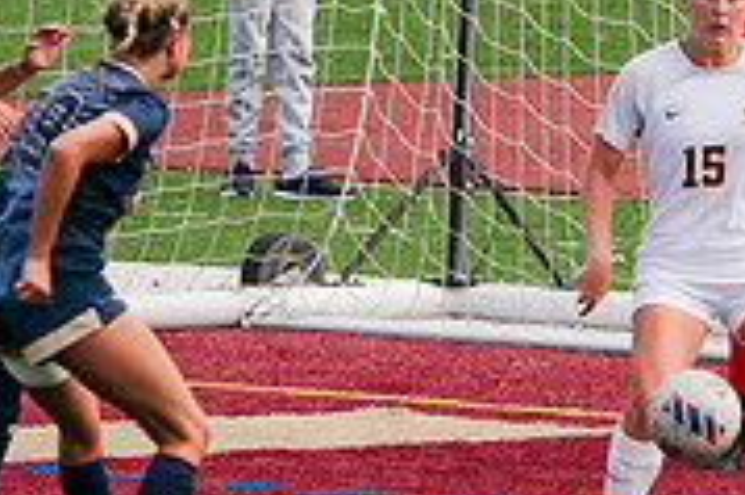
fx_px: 27146
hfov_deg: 1.6
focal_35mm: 1313
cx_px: 1096
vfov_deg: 1.0
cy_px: 23
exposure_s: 1/1600
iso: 500
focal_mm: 329
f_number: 6.3
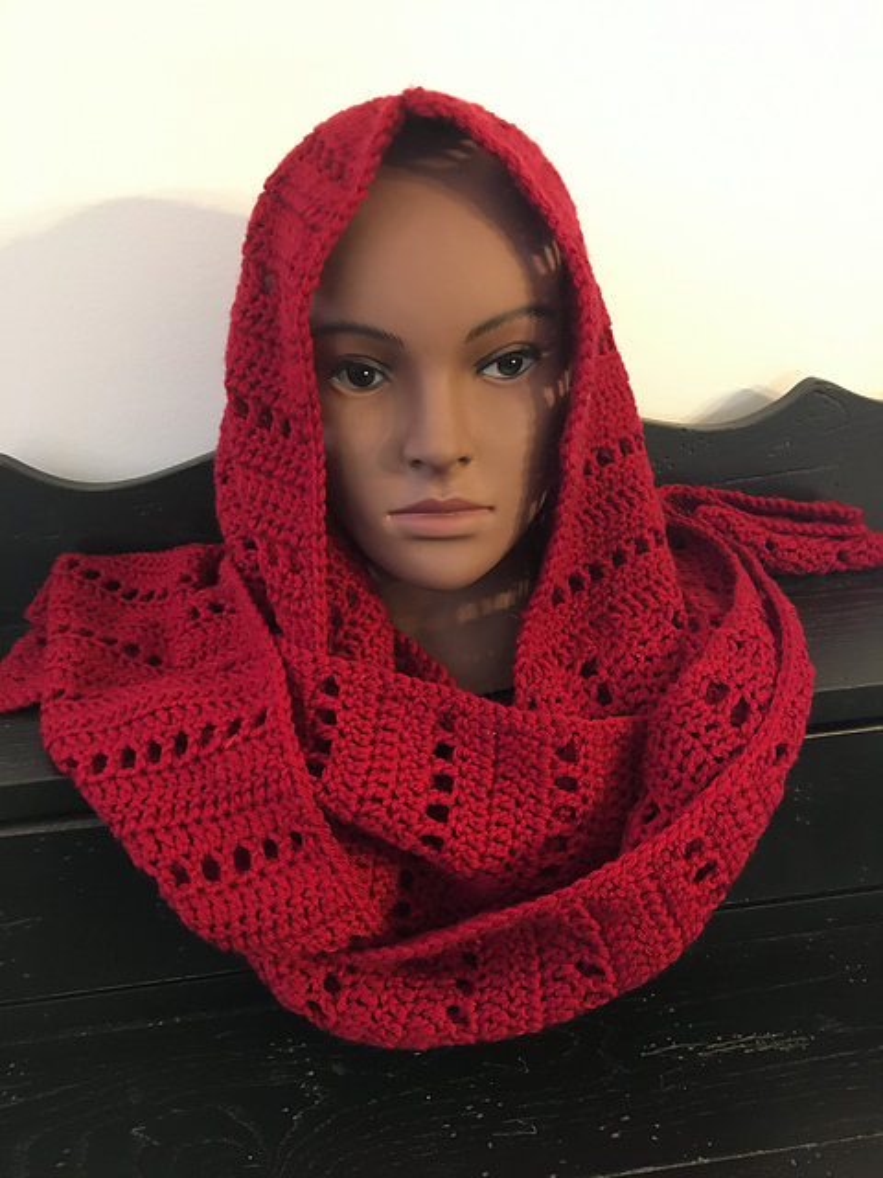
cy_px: 589
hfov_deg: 48.2
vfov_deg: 61.7
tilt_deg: -20.9
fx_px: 986
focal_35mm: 29
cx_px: 442
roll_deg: +4.9
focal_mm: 4.15
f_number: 2.2
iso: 200
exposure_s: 1/15
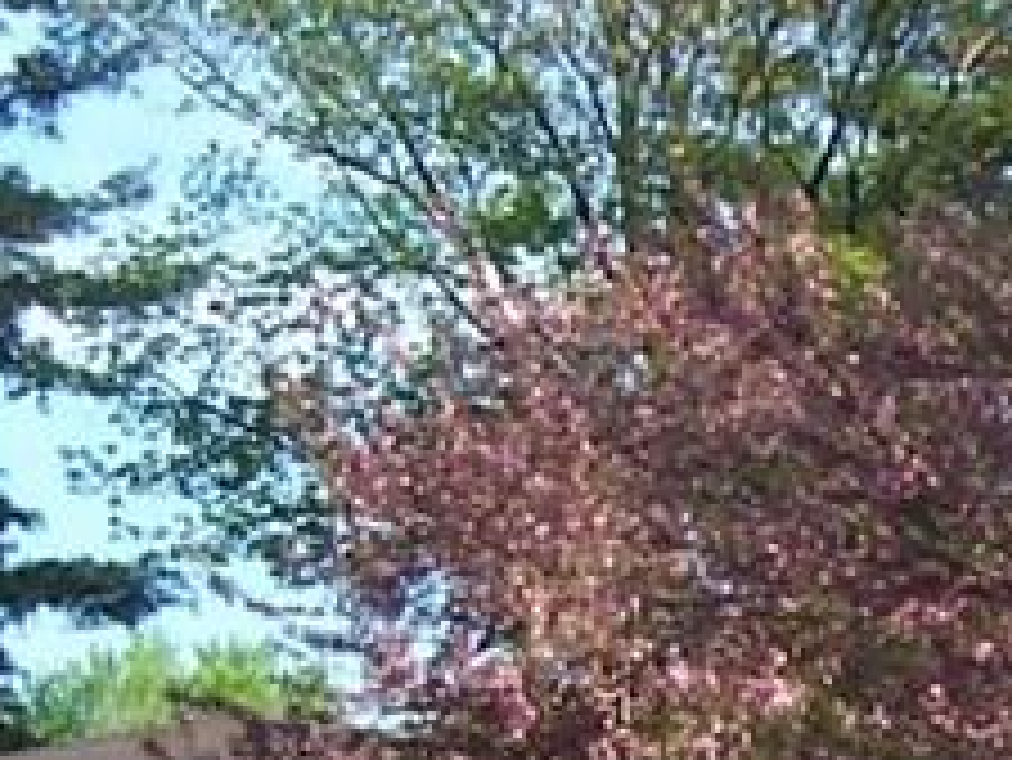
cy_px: 899
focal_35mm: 164
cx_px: 1331
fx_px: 4797
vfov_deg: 9.0
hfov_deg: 11.7
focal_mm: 5.6
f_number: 4
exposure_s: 1/250
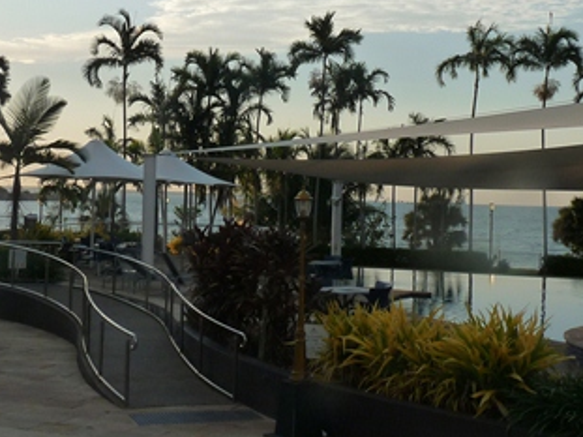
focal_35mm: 66
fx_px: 1111
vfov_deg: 22.0
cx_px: 261
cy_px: 112
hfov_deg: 29.4
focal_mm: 5.1
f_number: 5.6
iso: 160
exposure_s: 1/400
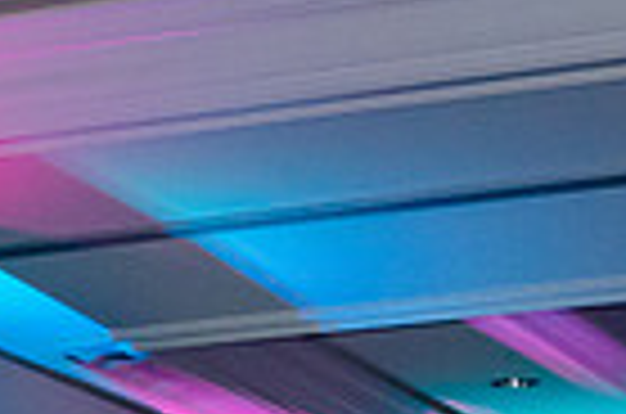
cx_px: -333
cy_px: 742
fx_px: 3938
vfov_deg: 5.9
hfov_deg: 8.9
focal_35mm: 227
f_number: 5
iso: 3200
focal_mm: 34
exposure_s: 1/60
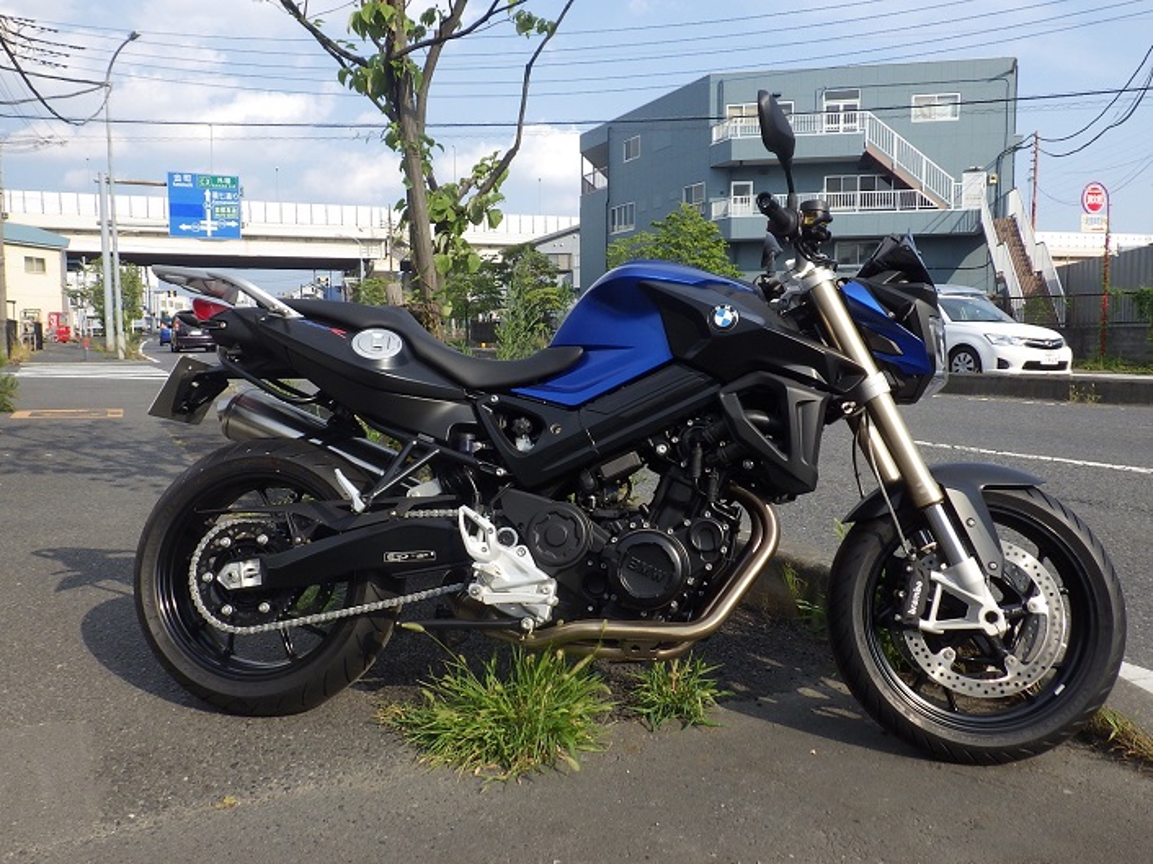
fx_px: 932
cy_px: 432
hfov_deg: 63.5
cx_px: 576
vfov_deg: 49.7
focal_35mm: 28
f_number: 4.2
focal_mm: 5
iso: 125
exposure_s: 1/800
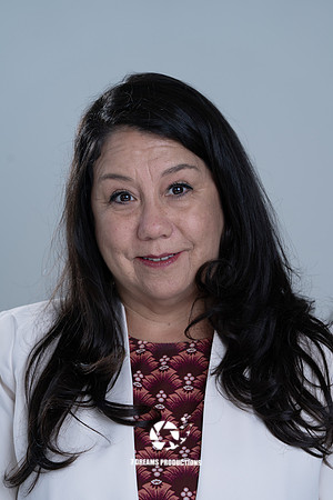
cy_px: 250
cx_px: 166
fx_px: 2164
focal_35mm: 156
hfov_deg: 8.8
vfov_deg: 13.2
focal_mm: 156
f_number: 5.6
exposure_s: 1/200
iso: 160
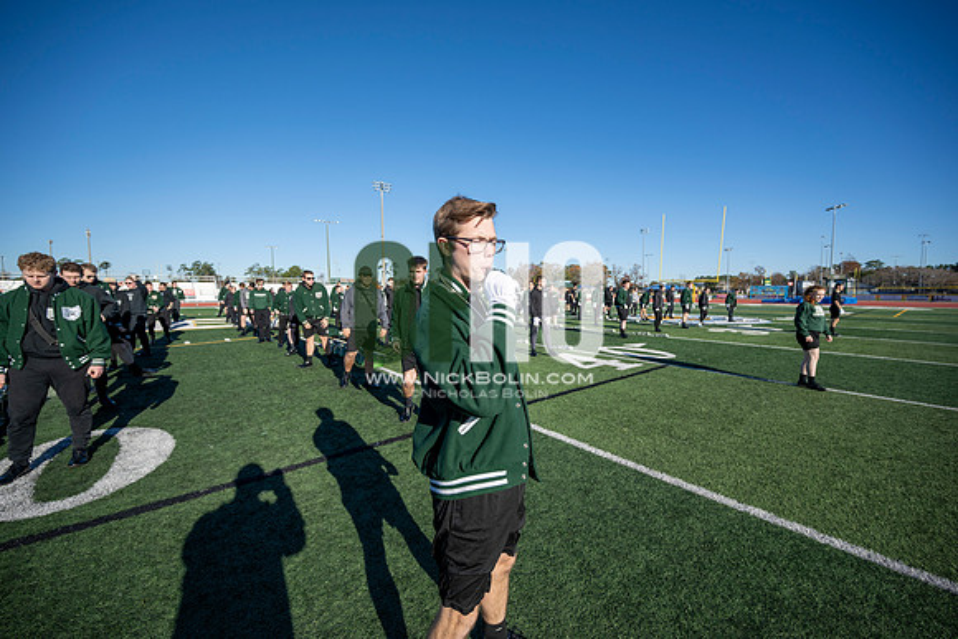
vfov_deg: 81.2
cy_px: 320
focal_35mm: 14
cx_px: 479
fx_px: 373
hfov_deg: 104.2
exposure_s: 1/2000
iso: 160
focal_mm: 14
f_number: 4
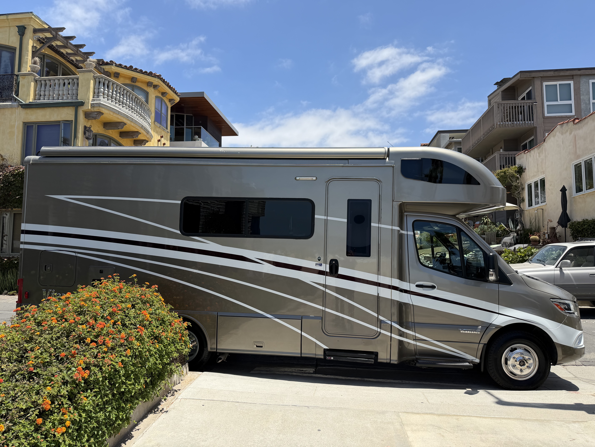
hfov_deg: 71.6
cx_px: 298
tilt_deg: +4.6
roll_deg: +0.4
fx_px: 413
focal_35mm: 24
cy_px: 224
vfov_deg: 56.8
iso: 80
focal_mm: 6.76
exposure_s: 1/4167
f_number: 1.78
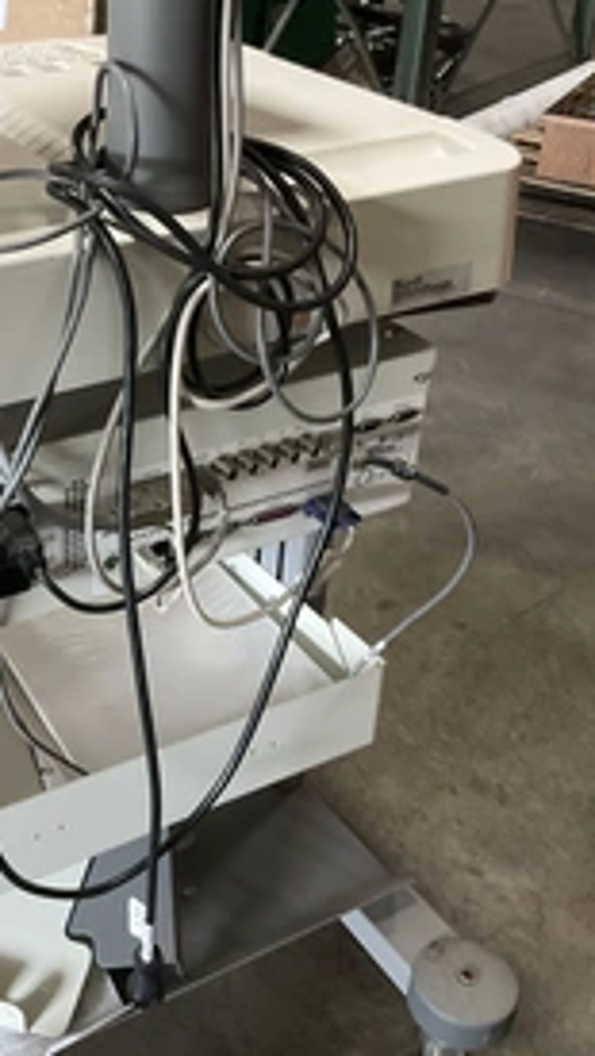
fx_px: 1288
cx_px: 107
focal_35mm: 46
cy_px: 488
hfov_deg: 25.5
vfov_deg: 44.5
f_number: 1.8
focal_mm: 3
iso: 200
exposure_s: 1/40
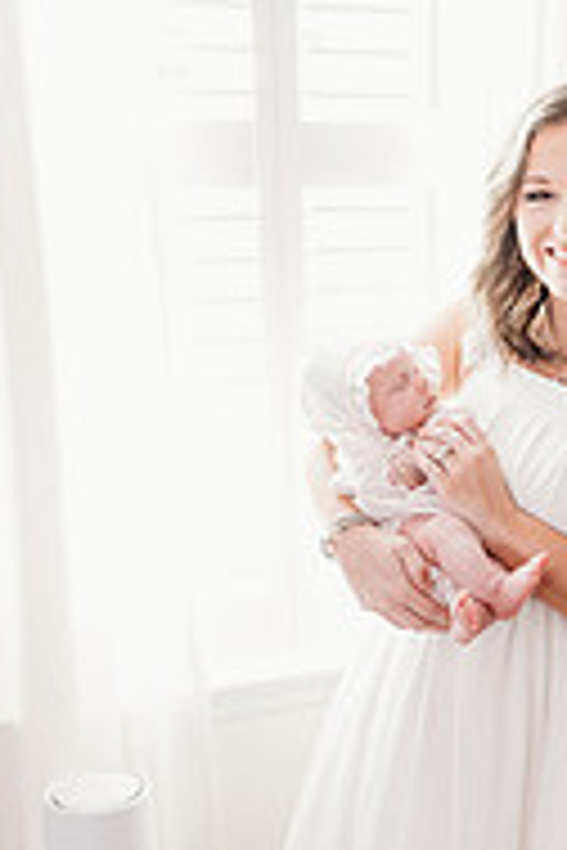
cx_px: 508
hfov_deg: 23.2
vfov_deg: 34.9
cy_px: 526
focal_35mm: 57
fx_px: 1347
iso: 2000
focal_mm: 24
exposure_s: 1/200
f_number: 2.8
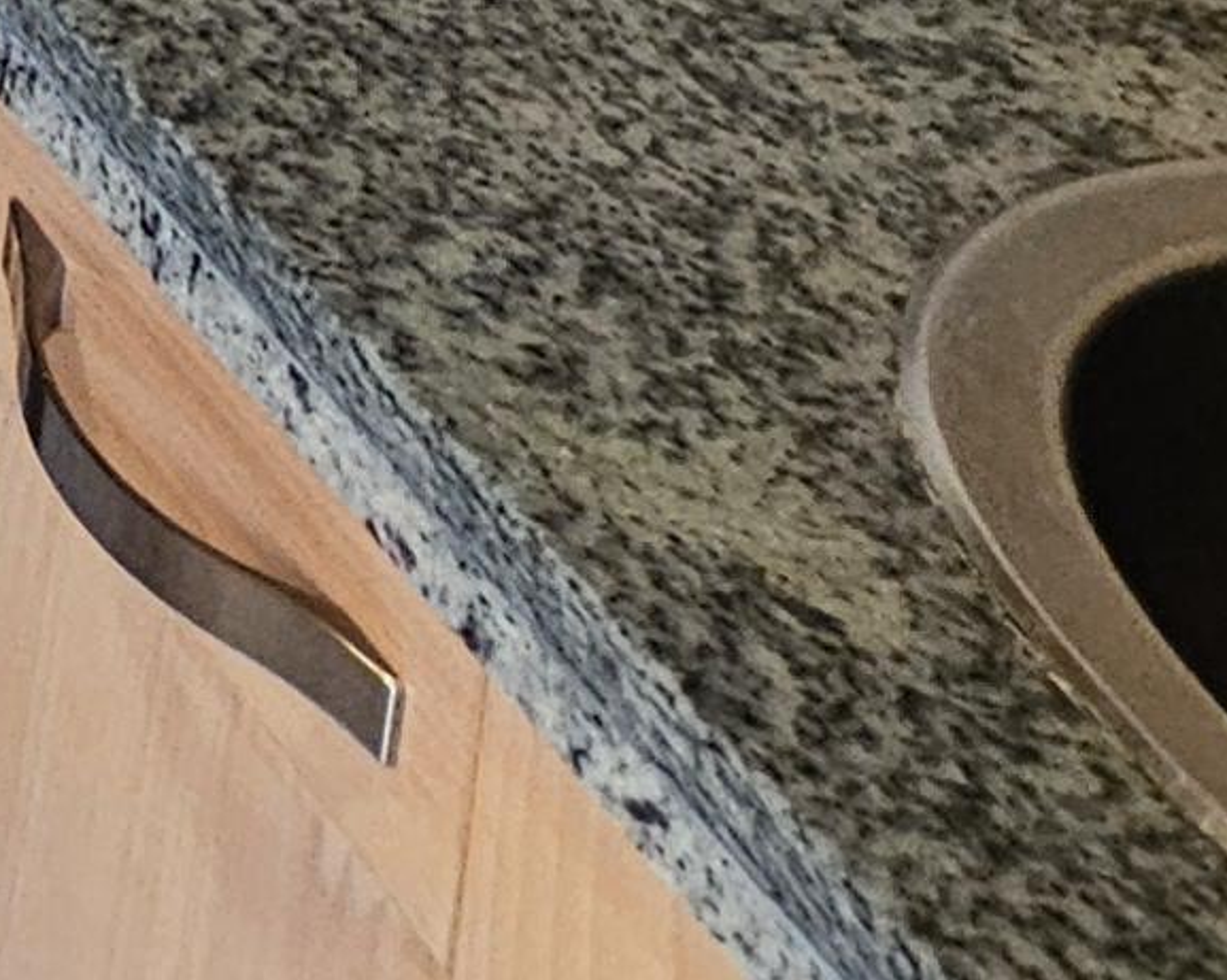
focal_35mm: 88
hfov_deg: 12.3
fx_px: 3194
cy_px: -1849
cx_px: -2237
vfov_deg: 11.5
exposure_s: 1/50
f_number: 2.2
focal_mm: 2.2
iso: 250
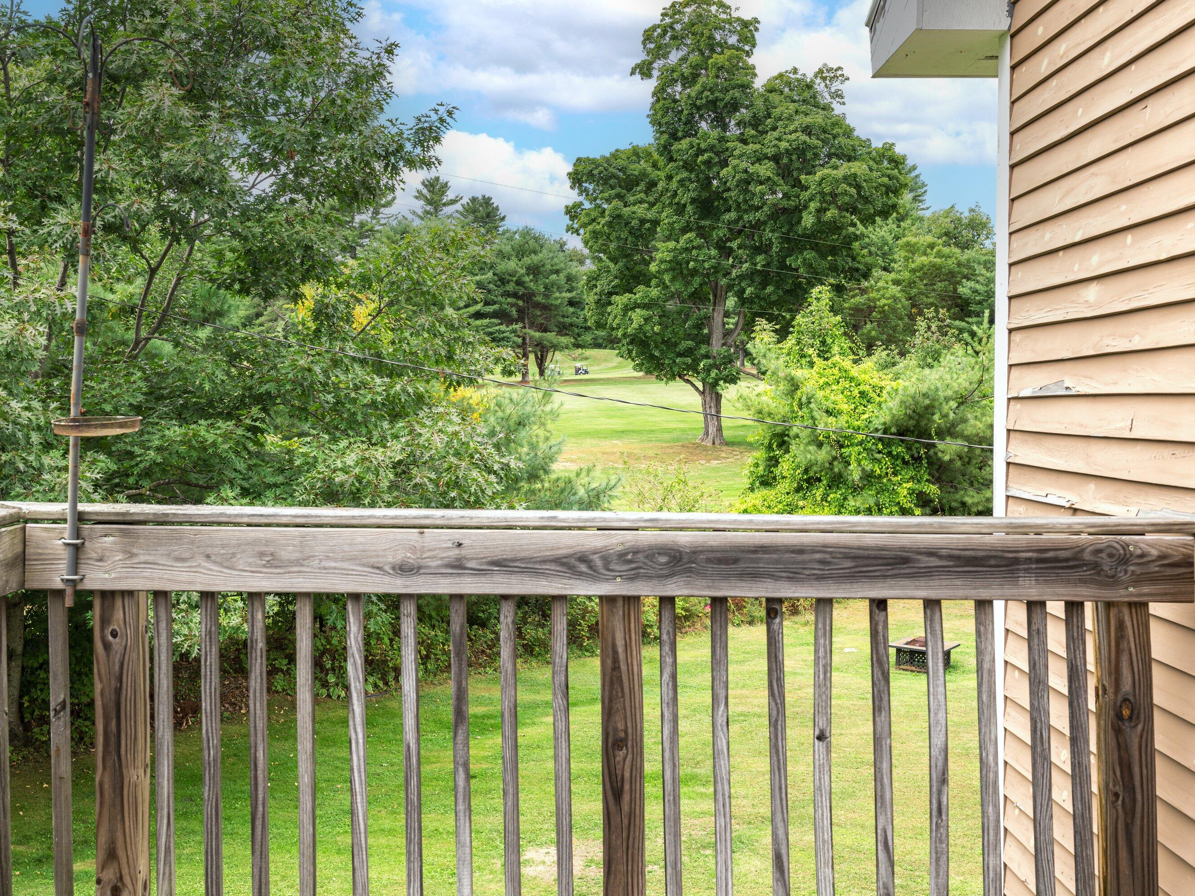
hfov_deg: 48.9
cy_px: 448
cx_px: 541
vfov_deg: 37.7
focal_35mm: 38
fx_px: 1312
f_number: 8
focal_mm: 35
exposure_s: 1/160
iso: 320
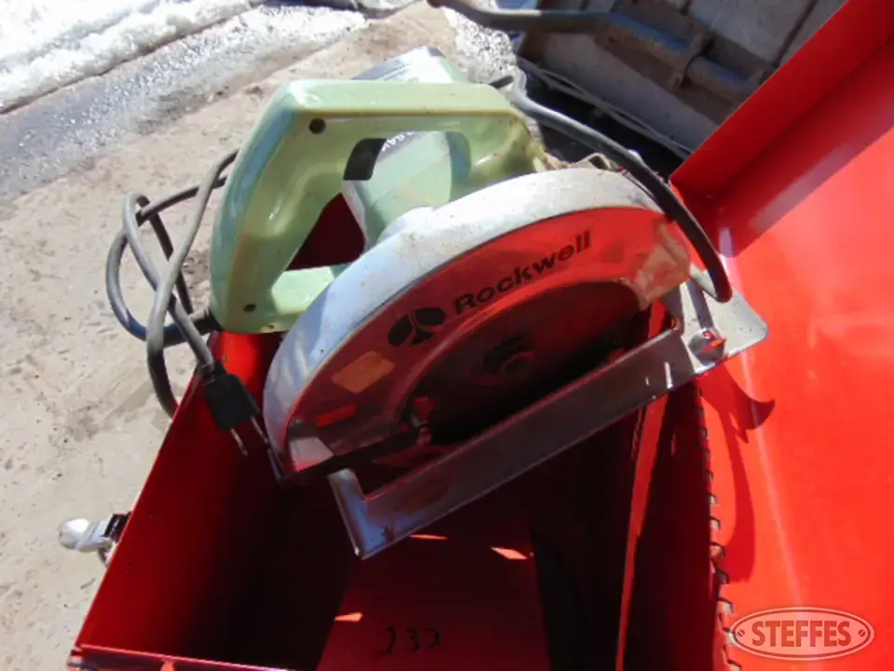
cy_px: 336
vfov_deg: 54.9
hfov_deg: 69.4
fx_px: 646
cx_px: 447
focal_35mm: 25
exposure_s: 1/800
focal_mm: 4.5
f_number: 3
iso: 80
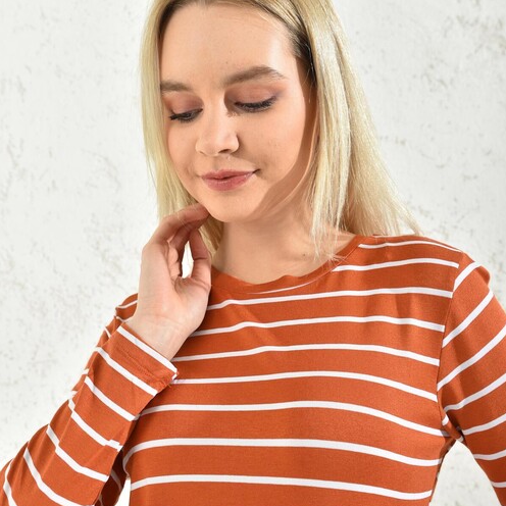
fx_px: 744
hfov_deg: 37.6
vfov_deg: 37.5
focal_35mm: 45
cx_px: 254
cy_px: 235
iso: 100
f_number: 7.1
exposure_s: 1/160
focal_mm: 35
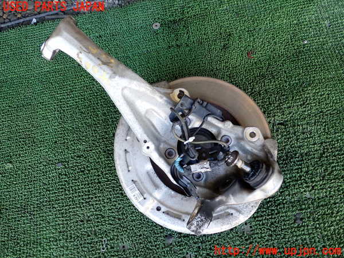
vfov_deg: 46.8
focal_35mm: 30
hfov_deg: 60.0
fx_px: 298
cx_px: 172
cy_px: 129
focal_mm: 5.4
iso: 200
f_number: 2.3
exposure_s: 1/100
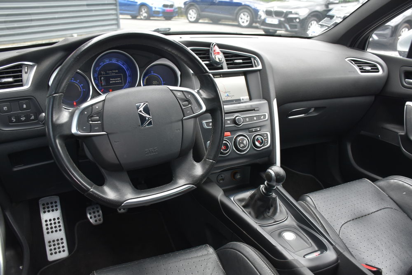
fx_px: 343
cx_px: 206
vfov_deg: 43.6
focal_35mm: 30
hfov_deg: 61.9
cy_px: 138
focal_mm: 20
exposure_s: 1/80
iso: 400
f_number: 4.5
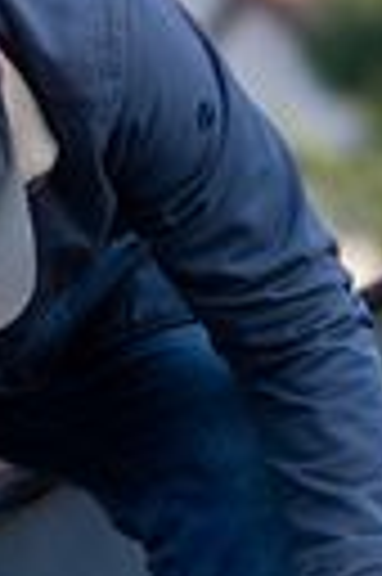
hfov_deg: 2.6
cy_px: 655
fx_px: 8362
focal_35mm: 524
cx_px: -742
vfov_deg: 3.9
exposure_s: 1/1250
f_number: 1.4
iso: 100
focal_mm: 56
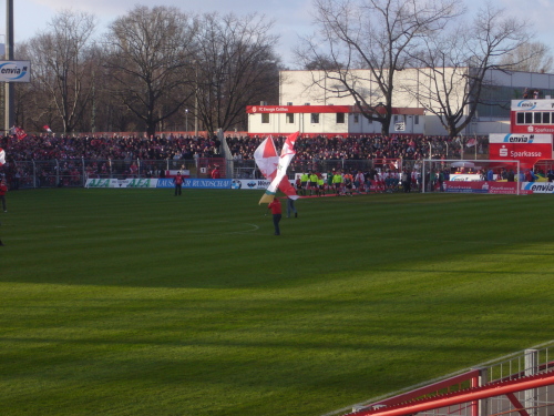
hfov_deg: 18.7
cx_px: 277
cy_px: 208
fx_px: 1680
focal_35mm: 105
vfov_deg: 14.1
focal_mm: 17.4
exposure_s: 1/160
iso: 80
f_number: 5
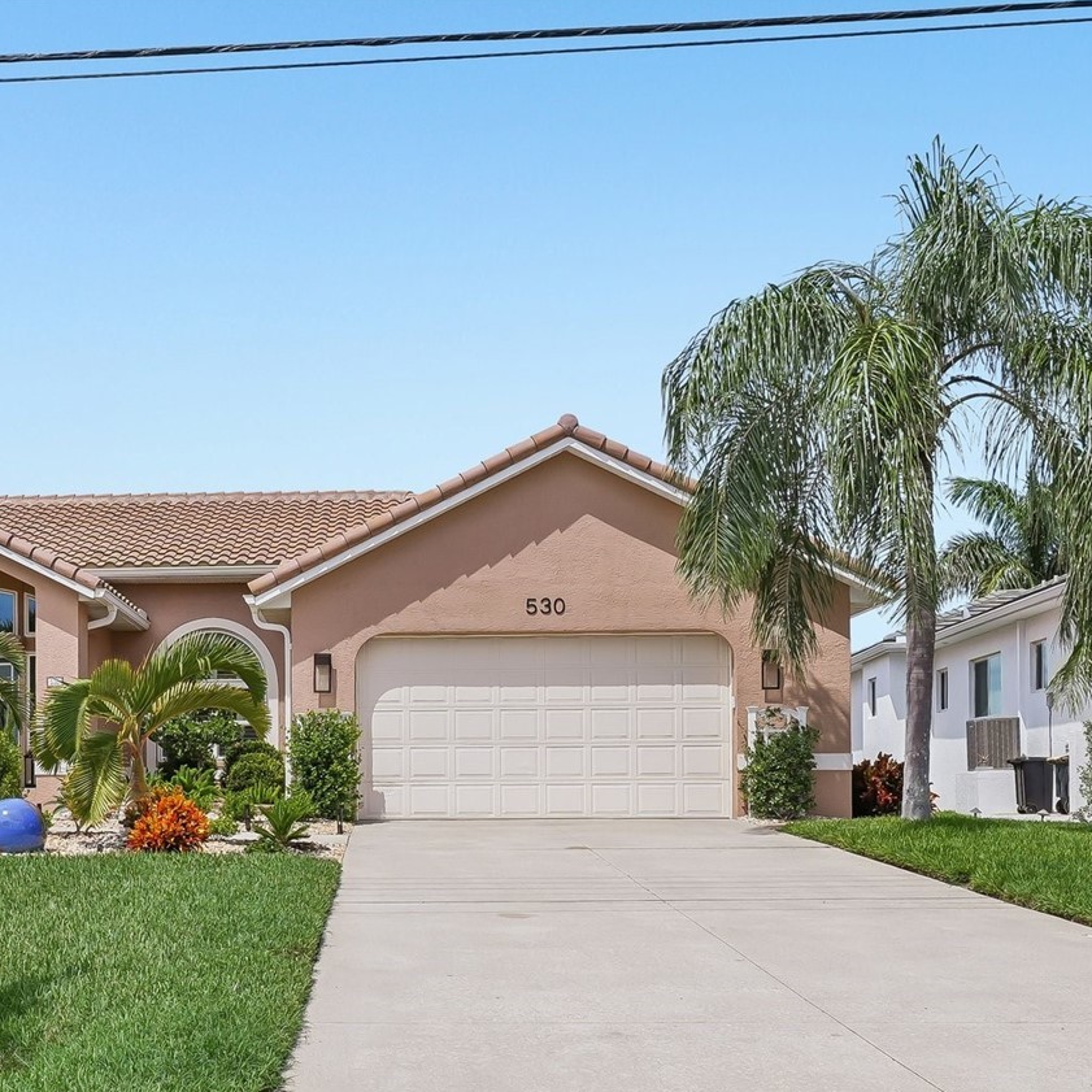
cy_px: 730
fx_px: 1285
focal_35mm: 36
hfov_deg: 45.0
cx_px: 323
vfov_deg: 45.3
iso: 50
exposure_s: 1/200
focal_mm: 14
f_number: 8
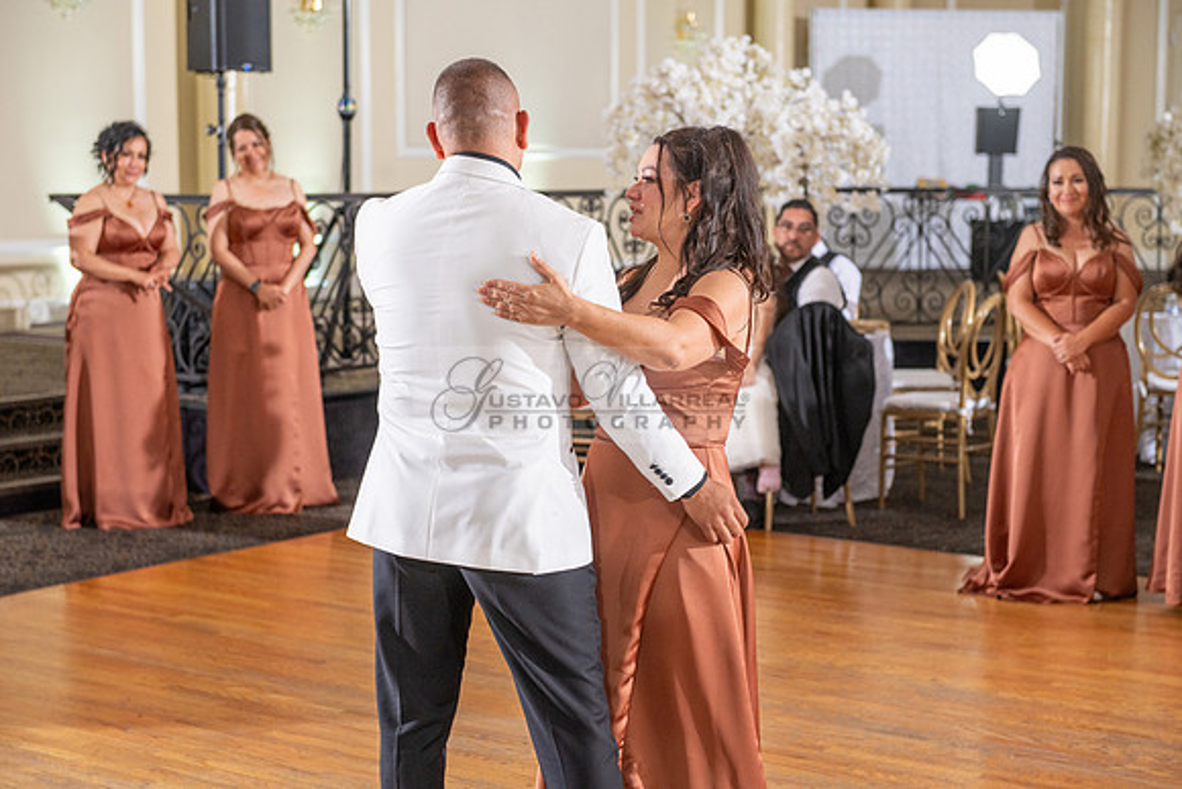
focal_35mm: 70
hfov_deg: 28.8
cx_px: 591
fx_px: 2299
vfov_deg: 19.5
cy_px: 394
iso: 800
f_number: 4
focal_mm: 70
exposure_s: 1/160
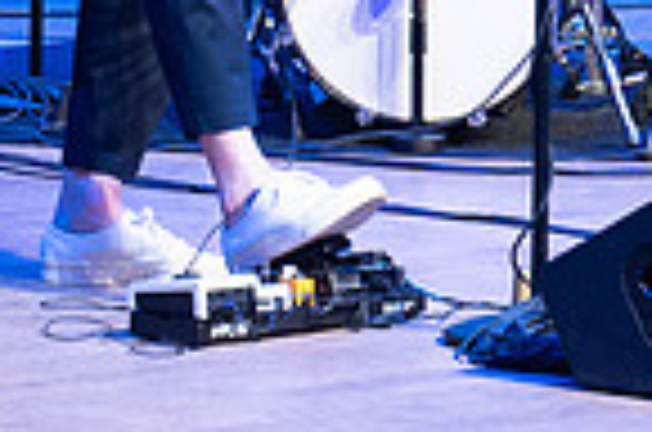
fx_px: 7608
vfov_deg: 3.2
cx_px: -162
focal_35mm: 421
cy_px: -416
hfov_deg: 4.9
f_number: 5.6
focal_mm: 70
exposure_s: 1/80
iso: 1600
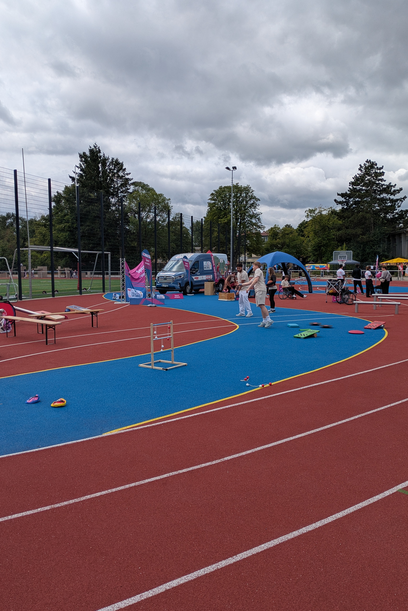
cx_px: 196
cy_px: 319
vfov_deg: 63.6
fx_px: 493
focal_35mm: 29
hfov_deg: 44.9
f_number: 1.89
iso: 43
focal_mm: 5.43
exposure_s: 1/3745
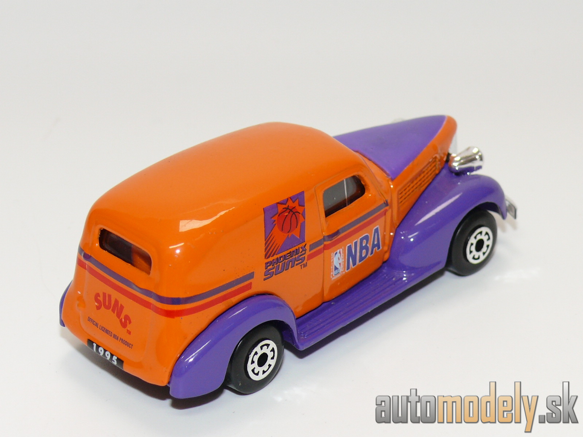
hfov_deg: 19.3
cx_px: 292
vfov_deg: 14.5
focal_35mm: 102
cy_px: 218
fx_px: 1718
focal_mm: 13.4
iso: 100
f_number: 4
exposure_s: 1/30
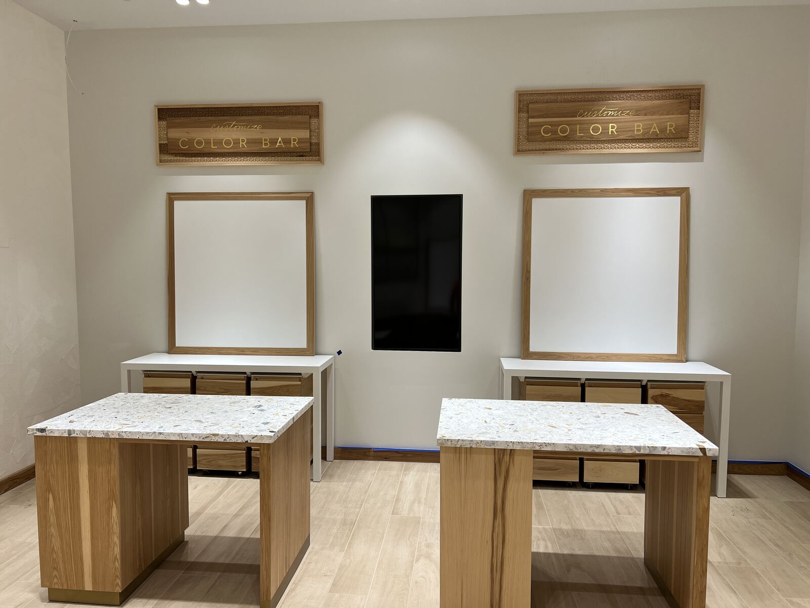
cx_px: 405
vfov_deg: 53.1
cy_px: 304
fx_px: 608
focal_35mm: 26
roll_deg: -1.3
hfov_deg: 67.3
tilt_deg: -1.0
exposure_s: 1/422
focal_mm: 5.7
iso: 50
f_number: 1.5
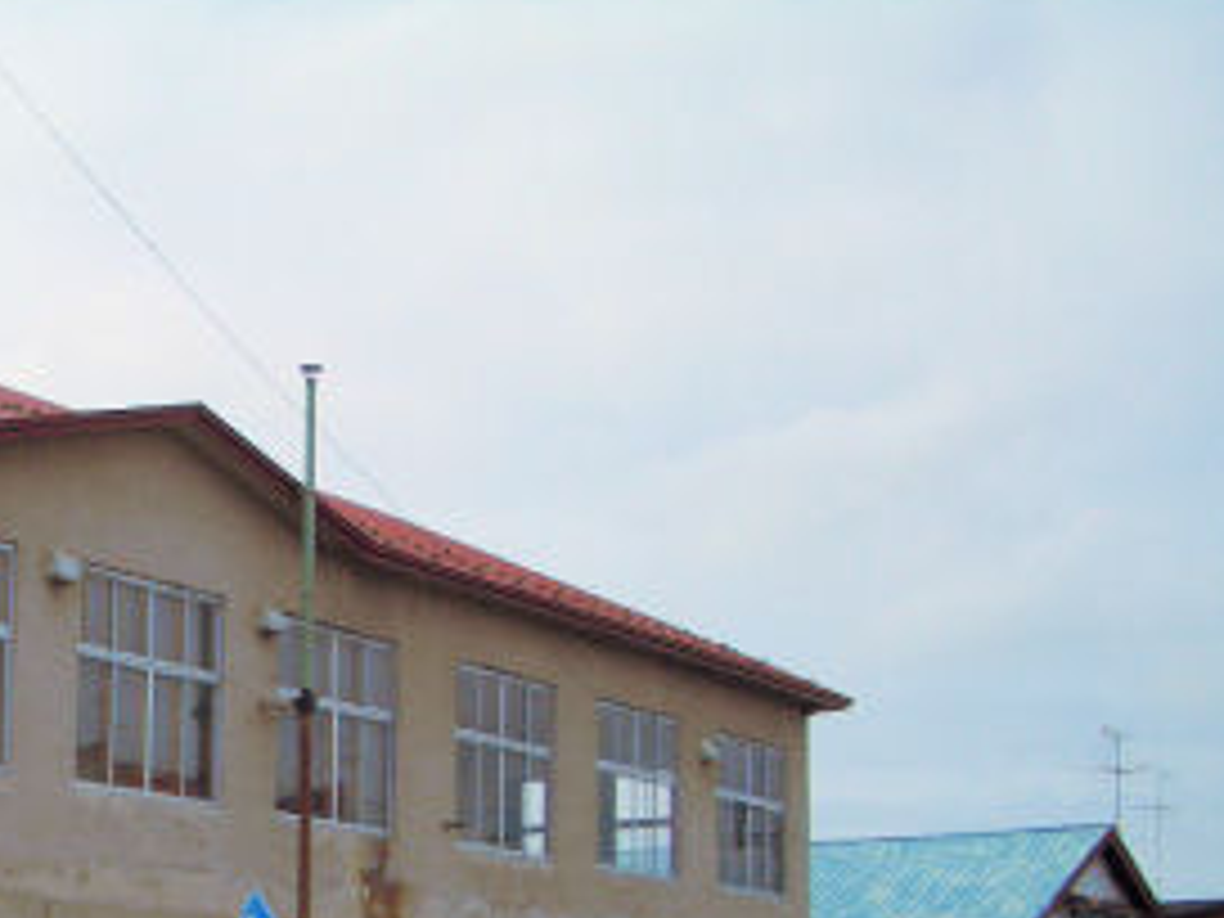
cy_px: 832
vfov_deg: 21.7
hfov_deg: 28.3
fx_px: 2334
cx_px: 126
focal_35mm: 66
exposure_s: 1/1250
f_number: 4.3
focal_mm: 5.8
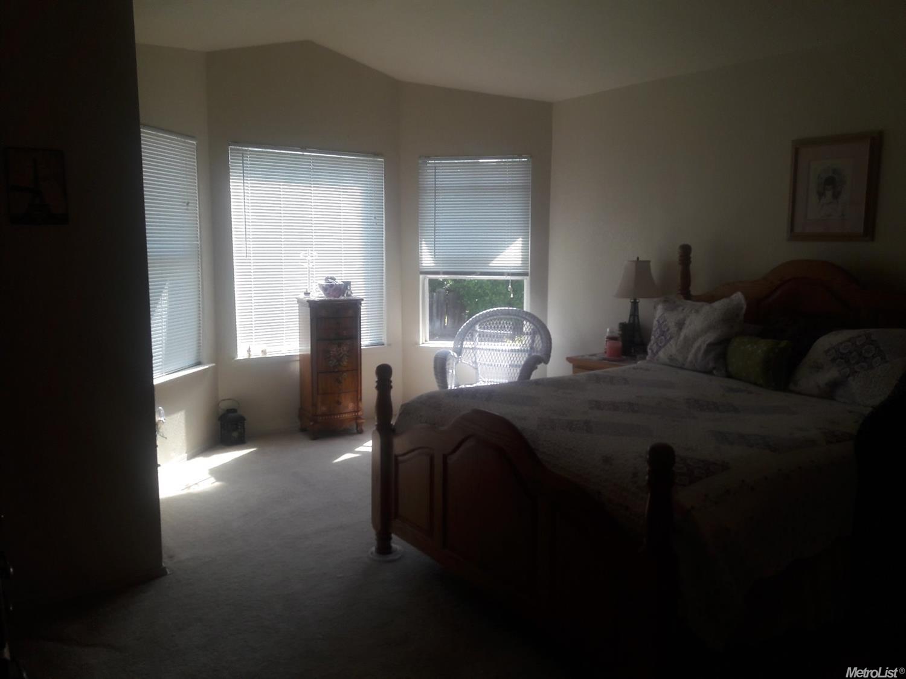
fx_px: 733
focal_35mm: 28
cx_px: 453
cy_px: 340
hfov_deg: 63.5
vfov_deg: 49.7
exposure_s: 1/176
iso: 40
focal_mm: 3.7
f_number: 1.9
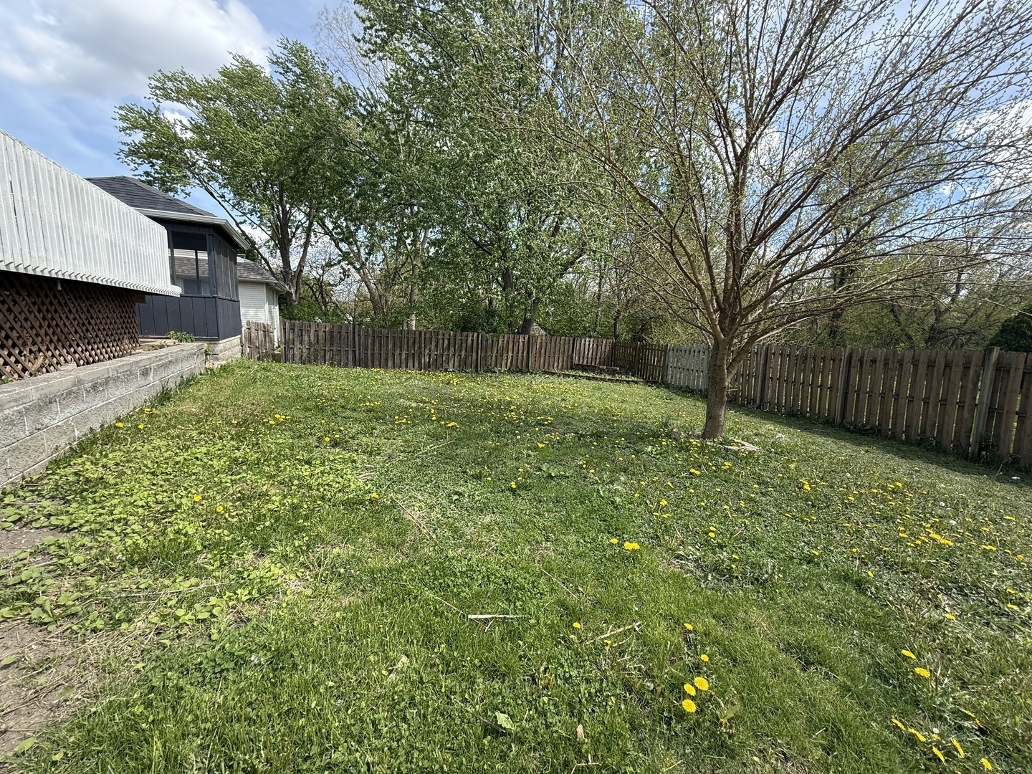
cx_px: 516
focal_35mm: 14
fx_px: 417
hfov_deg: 102.1
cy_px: 387
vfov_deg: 85.7
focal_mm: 2.22
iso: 50
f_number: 2.2
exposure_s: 1/717
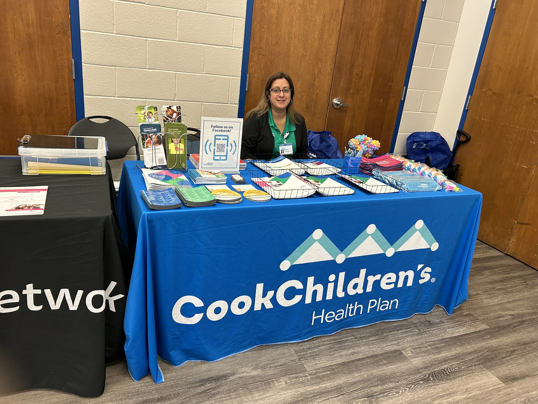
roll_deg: -6.6
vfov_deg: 53.1
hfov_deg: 67.3
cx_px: 269
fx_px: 404
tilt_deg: -18.7
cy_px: 202
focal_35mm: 26
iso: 125
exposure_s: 1/60
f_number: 1.5
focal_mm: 5.7
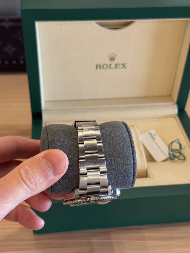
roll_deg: -3.4
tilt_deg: -40.5
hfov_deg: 30.3
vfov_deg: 39.7
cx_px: 95
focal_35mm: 48
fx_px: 351
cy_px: 126
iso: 160
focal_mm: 6.76
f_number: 1.78
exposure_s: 1/60
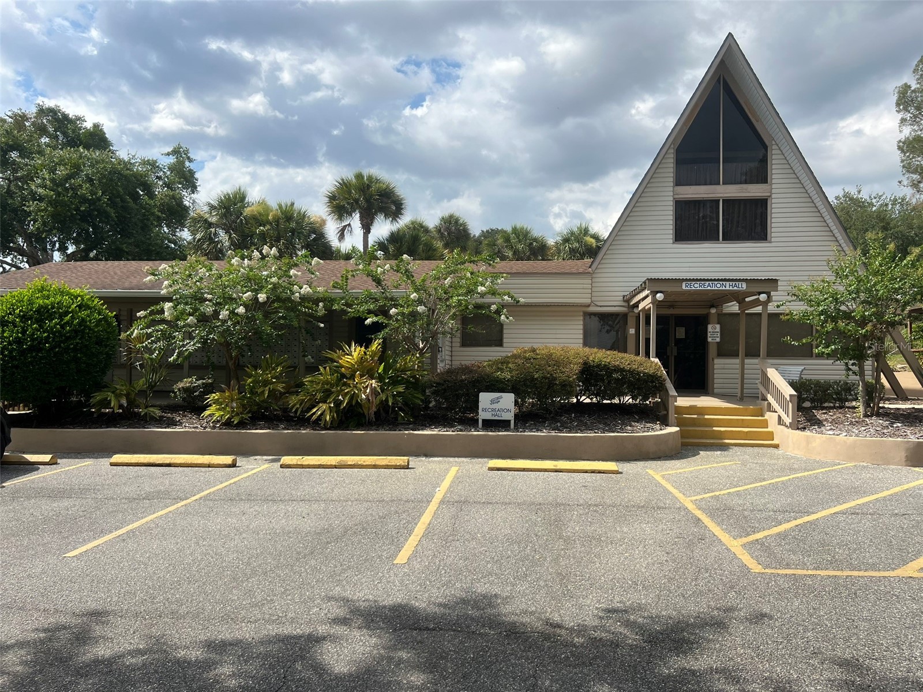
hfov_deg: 67.3
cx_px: 462
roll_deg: -0.8
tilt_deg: +2.0
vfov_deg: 53.1
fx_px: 693
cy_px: 346
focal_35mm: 26
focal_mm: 5.7
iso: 50
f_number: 1.5
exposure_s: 1/4115
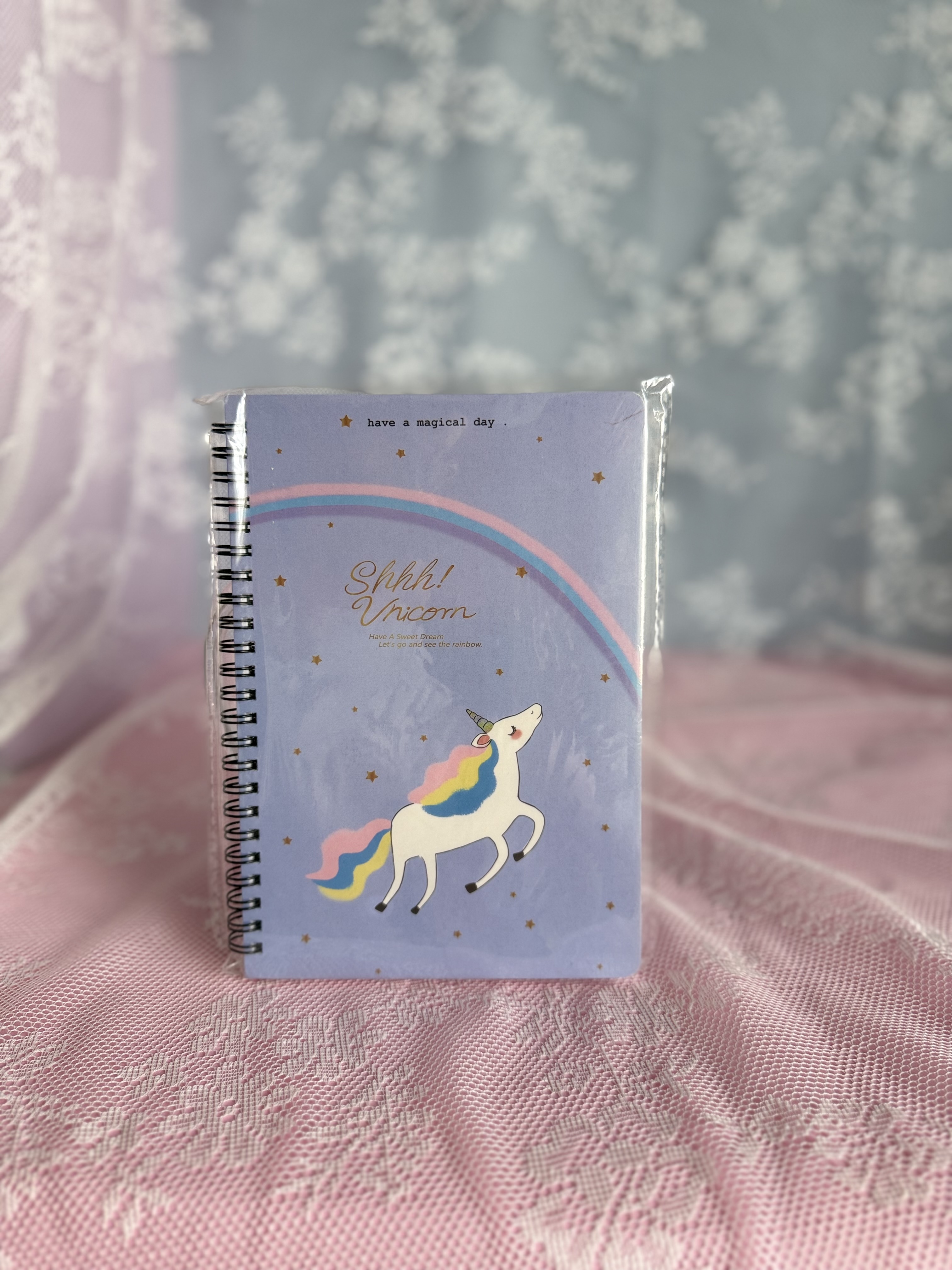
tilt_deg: -16.6
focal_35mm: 24
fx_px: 880
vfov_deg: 71.6
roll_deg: -1.2
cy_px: 635
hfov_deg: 56.8
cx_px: 476
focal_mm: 6.76
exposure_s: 1/121
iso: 125
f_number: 1.78
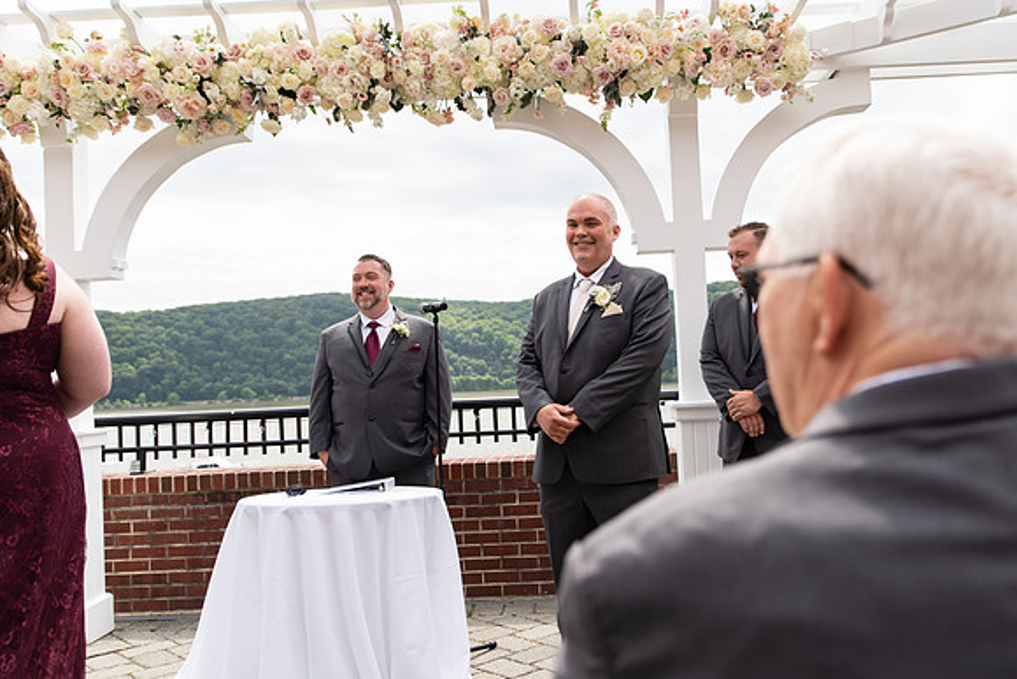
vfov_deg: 41.2
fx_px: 901
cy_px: 325
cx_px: 571
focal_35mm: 32
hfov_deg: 58.7
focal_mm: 27
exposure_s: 1/2500
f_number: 2.8
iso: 125
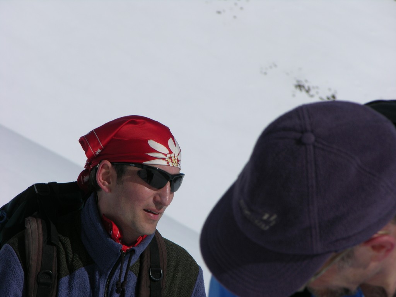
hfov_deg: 7.1
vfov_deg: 5.3
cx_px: 198
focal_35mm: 280
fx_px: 3203
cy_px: 148
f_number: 7.4
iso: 50
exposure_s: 1/610
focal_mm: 71.2
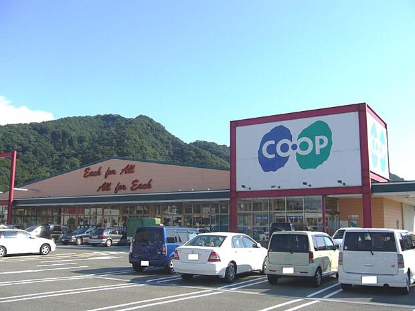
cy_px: 156
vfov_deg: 40.7
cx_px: 208
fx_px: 420
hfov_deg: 52.6
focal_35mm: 35
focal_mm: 5.8
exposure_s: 1/320
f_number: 5.6
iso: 80
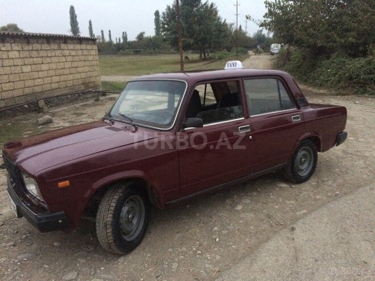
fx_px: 314
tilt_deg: -15.8
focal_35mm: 29
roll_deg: +2.6
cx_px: 188
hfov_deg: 61.7
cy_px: 140
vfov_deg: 48.2
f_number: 2.2
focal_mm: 4.15
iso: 500
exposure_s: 1/17
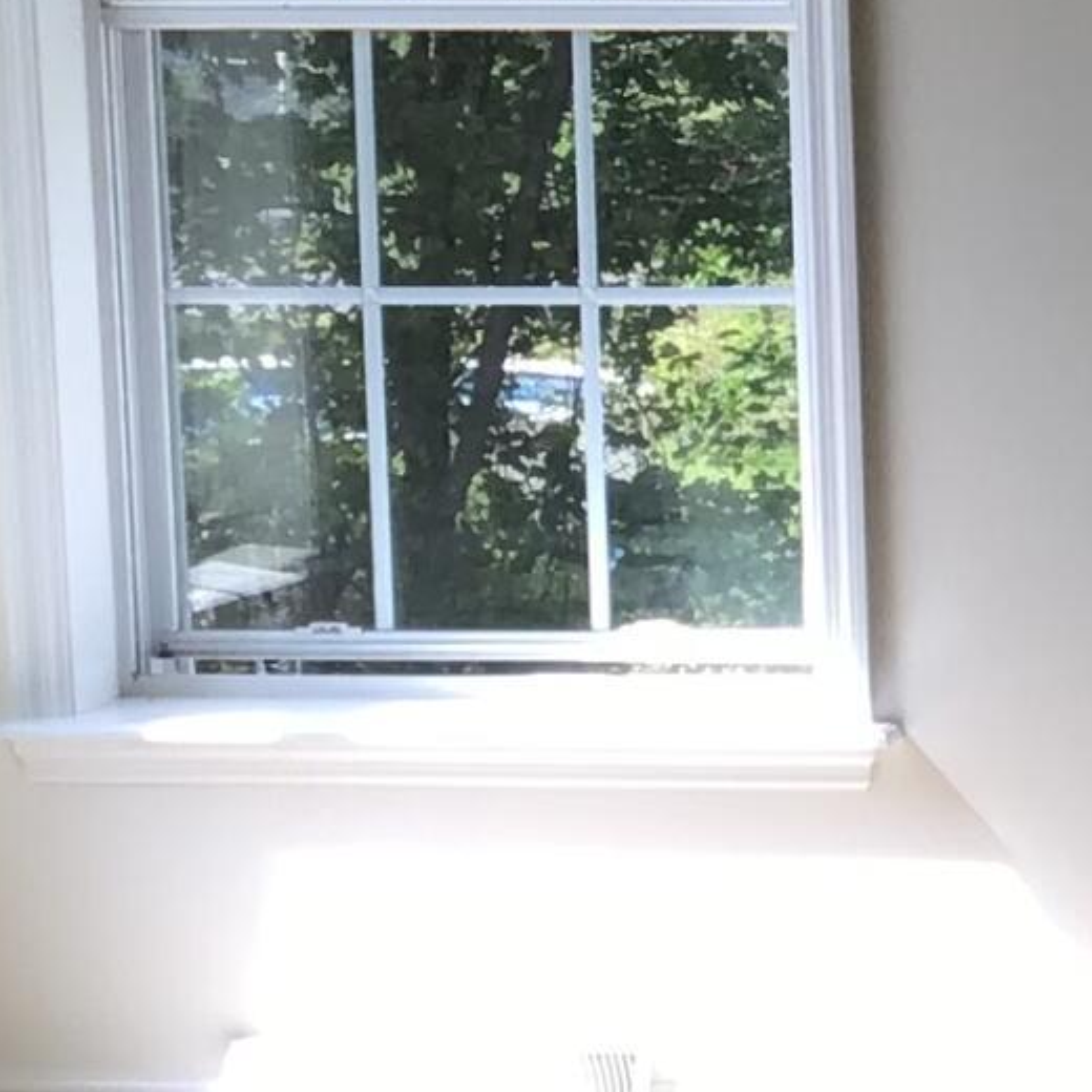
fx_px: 5639
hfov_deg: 10.6
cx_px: 1722
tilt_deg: -7.9
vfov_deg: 11.1
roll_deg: -0.9
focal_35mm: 158
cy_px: 500
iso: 25
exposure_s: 1/100
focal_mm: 3.3
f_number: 2.4
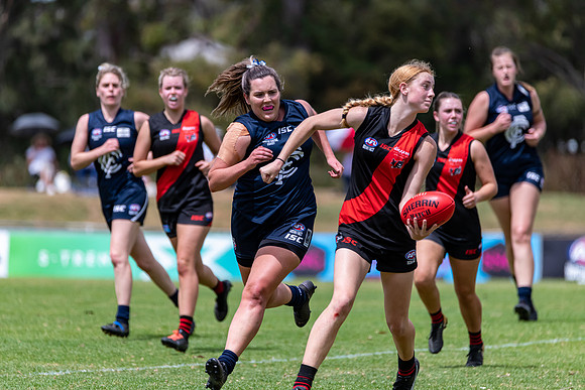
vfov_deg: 3.1
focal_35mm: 450
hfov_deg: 4.6
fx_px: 7314
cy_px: 195
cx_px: 292
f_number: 6.3
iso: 800
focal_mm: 450
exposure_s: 1/4000
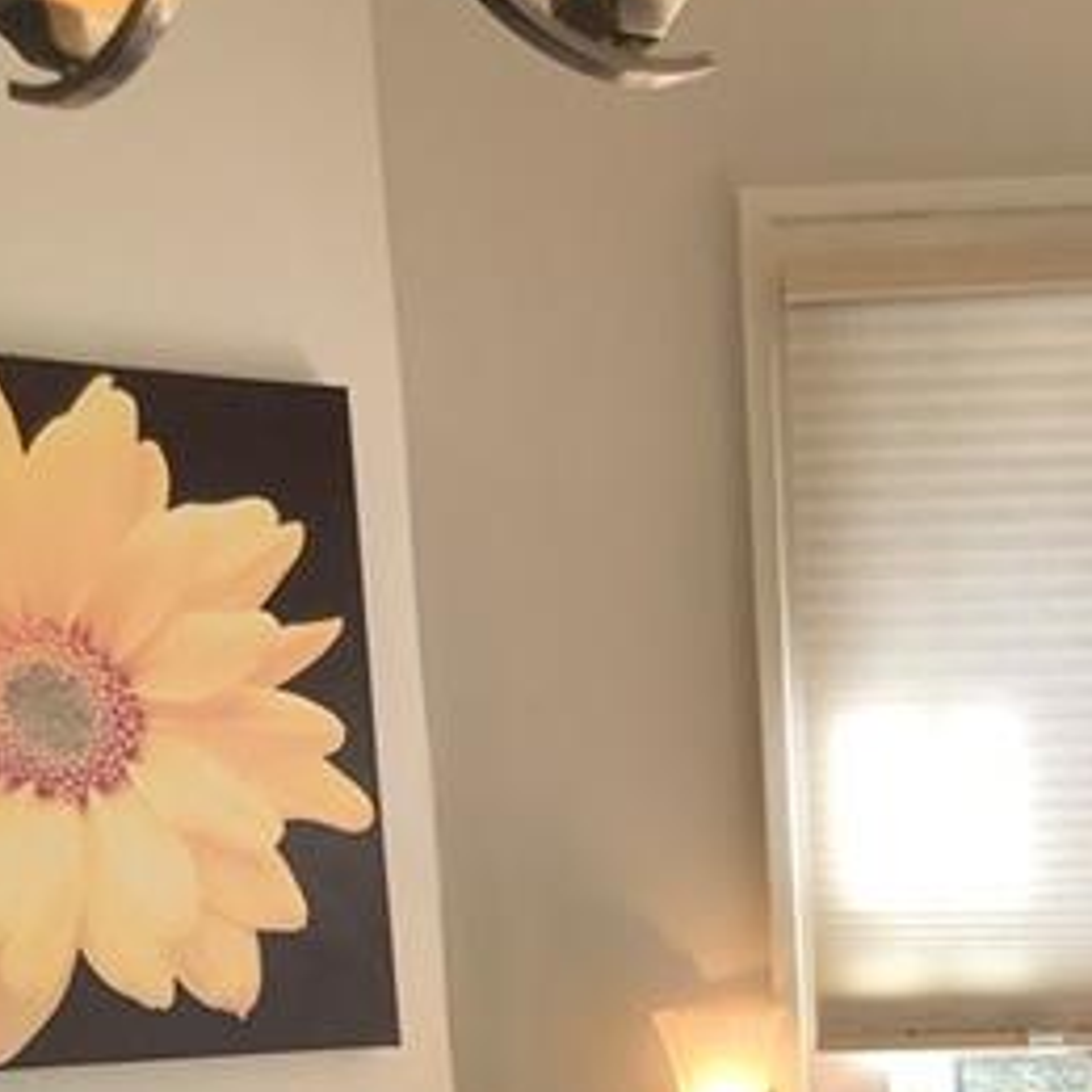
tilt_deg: -9.4
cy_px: 1420
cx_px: 1029
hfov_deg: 22.9
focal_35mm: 73
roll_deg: +1.6
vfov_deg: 21.4
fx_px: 2605
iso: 20
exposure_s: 1/267
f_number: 1.8
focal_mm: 3.99
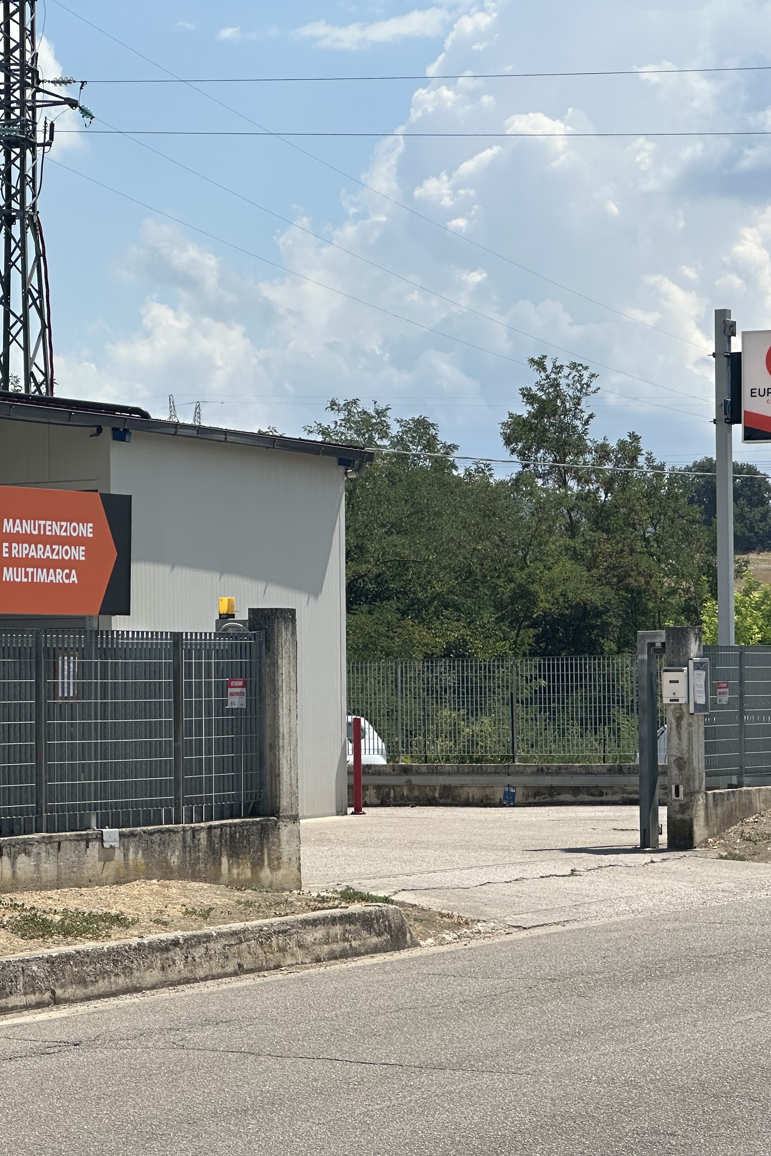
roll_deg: +0.8
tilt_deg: +2.6
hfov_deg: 12.8
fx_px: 3437
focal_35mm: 107
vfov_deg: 19.1
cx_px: 269
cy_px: 577
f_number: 2.8
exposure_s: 1/1292
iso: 32
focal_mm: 9
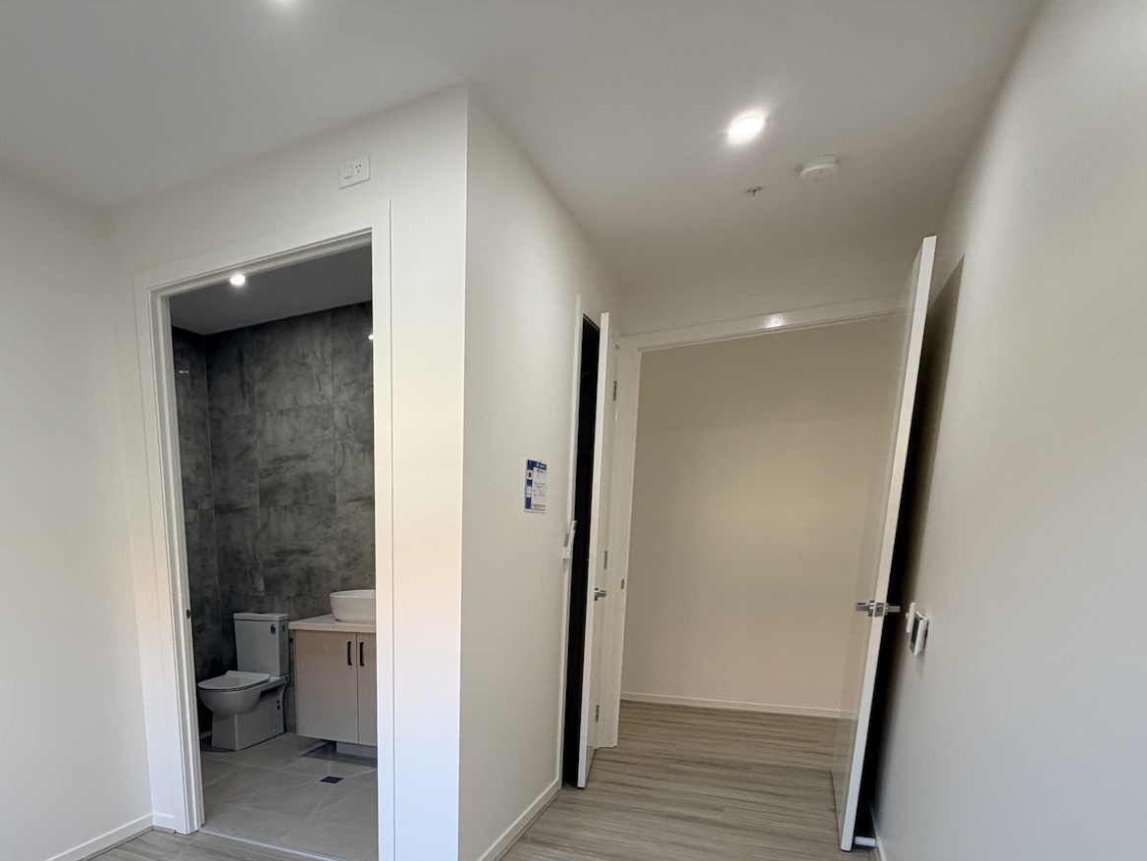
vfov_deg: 54.4
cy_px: 702
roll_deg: +1.6
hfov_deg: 70.4
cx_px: 331
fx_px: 762
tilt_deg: -13.9
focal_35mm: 23
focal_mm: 2.22
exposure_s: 1/100
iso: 160
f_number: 2.2
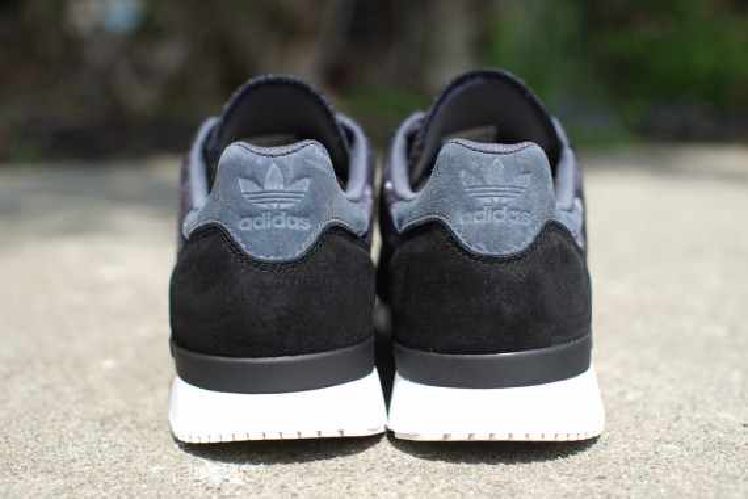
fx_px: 1039
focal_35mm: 50
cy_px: 250
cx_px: 374
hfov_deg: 39.6
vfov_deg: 27.0
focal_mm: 50
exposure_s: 1/640
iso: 80
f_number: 4
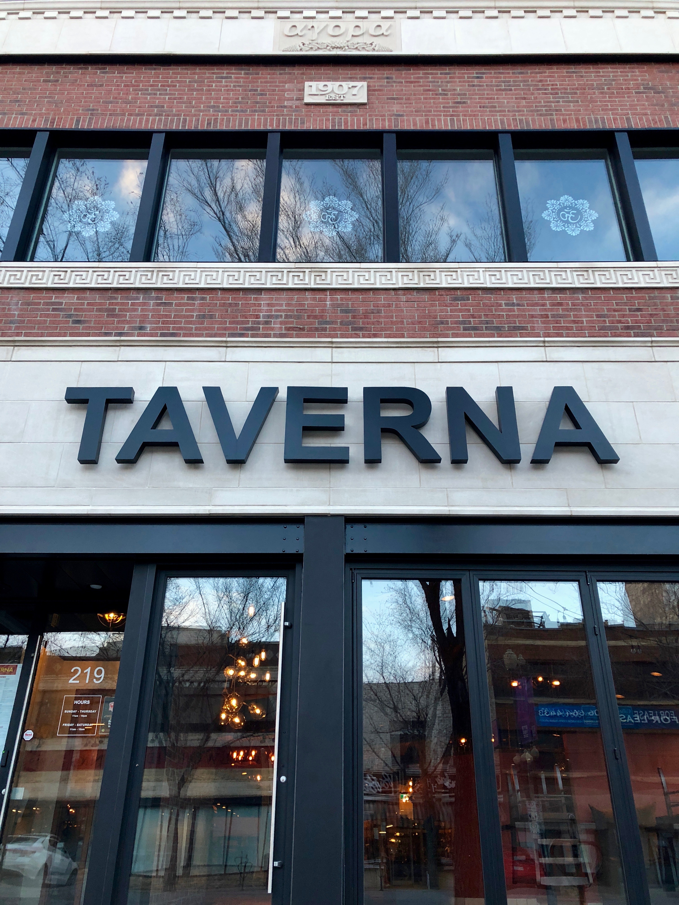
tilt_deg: +28.6
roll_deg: -0.4
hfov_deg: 48.2
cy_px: 452
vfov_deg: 61.7
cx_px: 340
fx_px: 758
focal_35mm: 29
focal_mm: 3.99
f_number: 1.8
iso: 40
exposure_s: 1/17
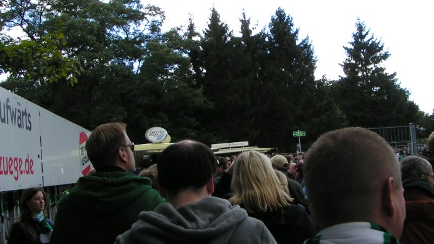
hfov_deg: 42.9
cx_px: 214
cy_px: 113
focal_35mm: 48
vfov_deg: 24.9
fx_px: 552
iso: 50
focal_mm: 5.8
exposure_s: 1/200
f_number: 5.6
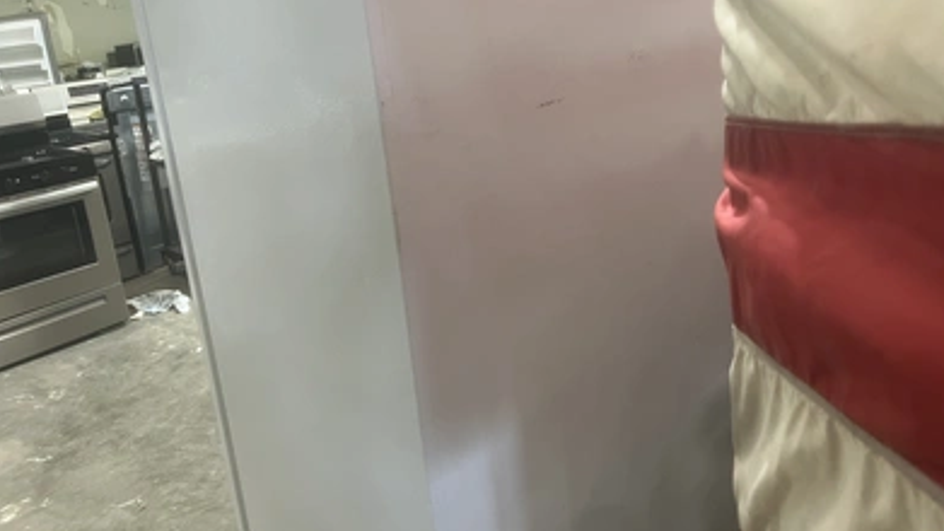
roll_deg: +6.5
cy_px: 186
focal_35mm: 29
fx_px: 726
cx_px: 478
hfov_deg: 66.1
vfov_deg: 39.8
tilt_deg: -12.0
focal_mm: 5.1
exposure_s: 1/60
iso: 125
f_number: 1.6
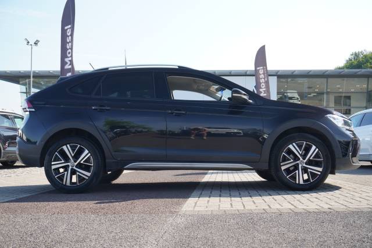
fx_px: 403
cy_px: 124
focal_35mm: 39
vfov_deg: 34.2
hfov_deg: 49.6
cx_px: 186
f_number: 5.6
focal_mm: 26
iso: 100
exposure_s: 1/90
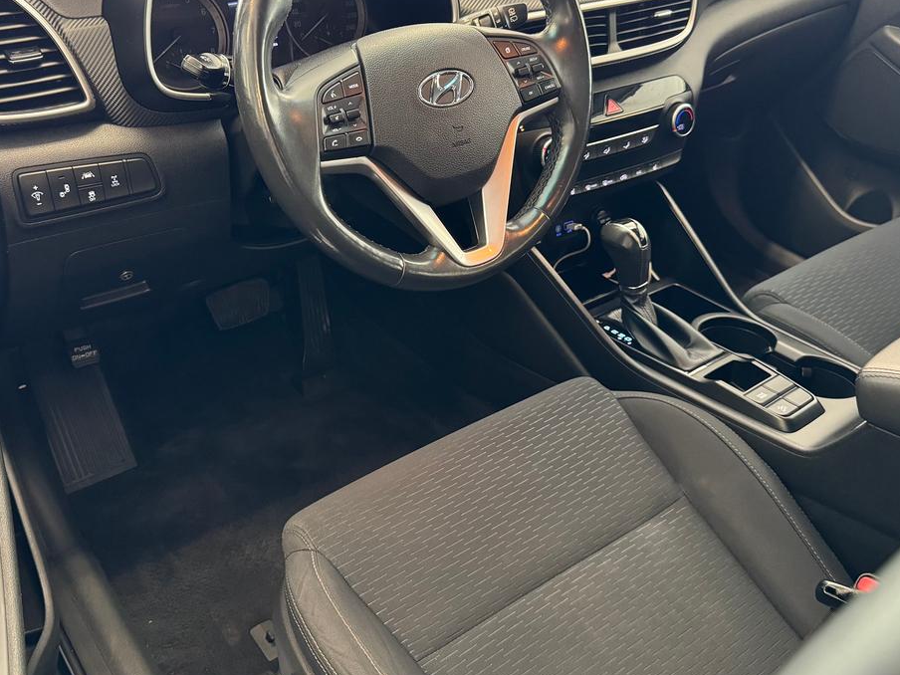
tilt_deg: -33.4
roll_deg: -2.6
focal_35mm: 34
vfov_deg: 41.7
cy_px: 291
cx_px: 381
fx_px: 884
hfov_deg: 53.7
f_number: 1.78
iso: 640
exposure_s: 1/40
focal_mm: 6.76
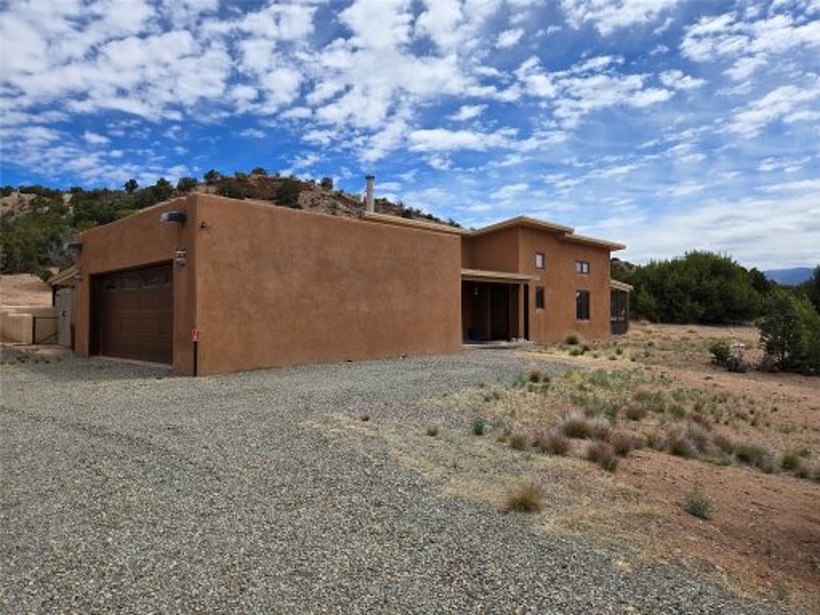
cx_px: 410
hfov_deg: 73.9
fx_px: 545
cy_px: 308
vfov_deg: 58.9
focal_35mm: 23
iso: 25
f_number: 1.8
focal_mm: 5.4
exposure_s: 1/2897
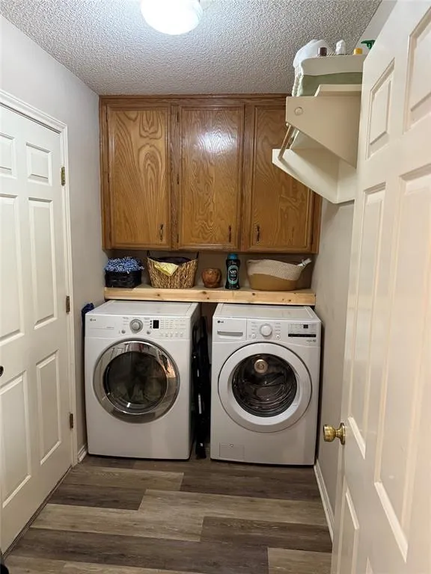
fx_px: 398
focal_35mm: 24
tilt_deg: -9.1
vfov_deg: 71.6
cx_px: 216
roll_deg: -1.0
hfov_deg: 56.8
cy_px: 287
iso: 800
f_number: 1.78
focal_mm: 6.76
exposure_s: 1/40
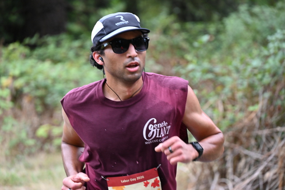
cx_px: 142
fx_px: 1584
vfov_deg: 6.9
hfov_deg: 10.3
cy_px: 95
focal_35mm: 200
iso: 2200
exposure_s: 1/250
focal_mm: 200
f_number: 6.3
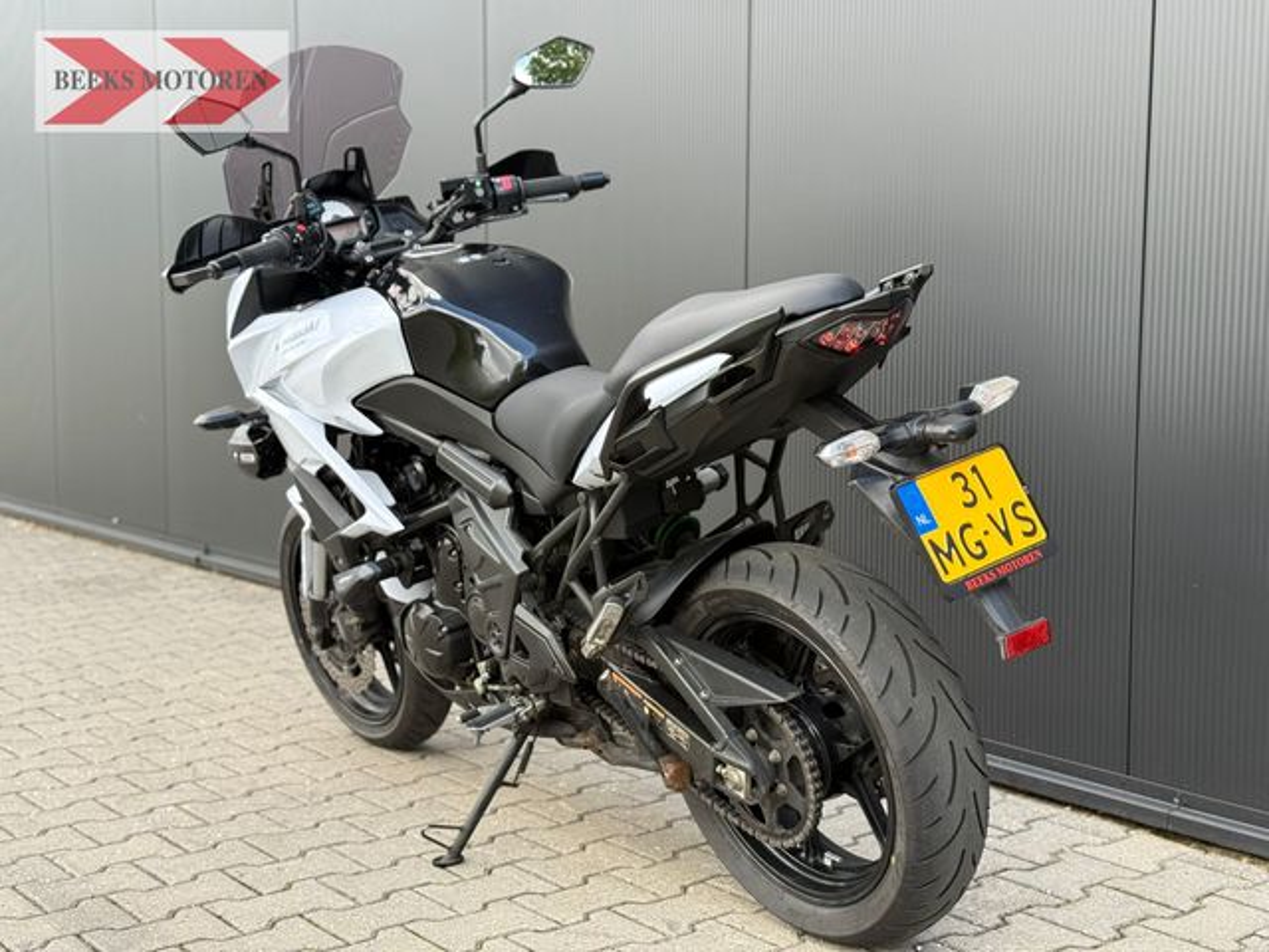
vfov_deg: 30.3
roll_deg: -0.2
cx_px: 634
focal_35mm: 48
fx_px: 1760
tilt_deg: -5.5
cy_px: 476
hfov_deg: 39.7
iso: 100
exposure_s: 1/242
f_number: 1.78
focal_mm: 6.76
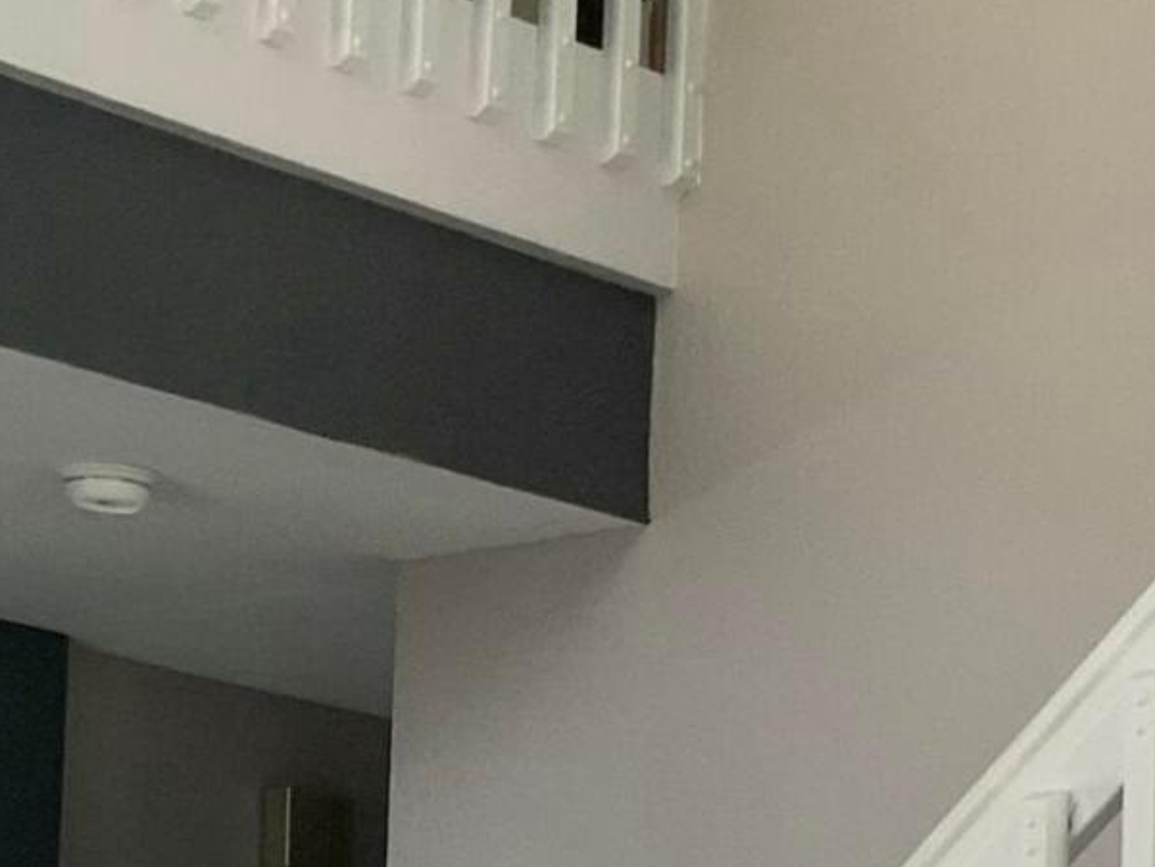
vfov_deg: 10.4
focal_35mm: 139
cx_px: 578
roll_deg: -1.0
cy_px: 1125
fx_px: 4639
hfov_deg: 14.2
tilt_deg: +4.5
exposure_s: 1/122
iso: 50
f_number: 1.8
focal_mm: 3
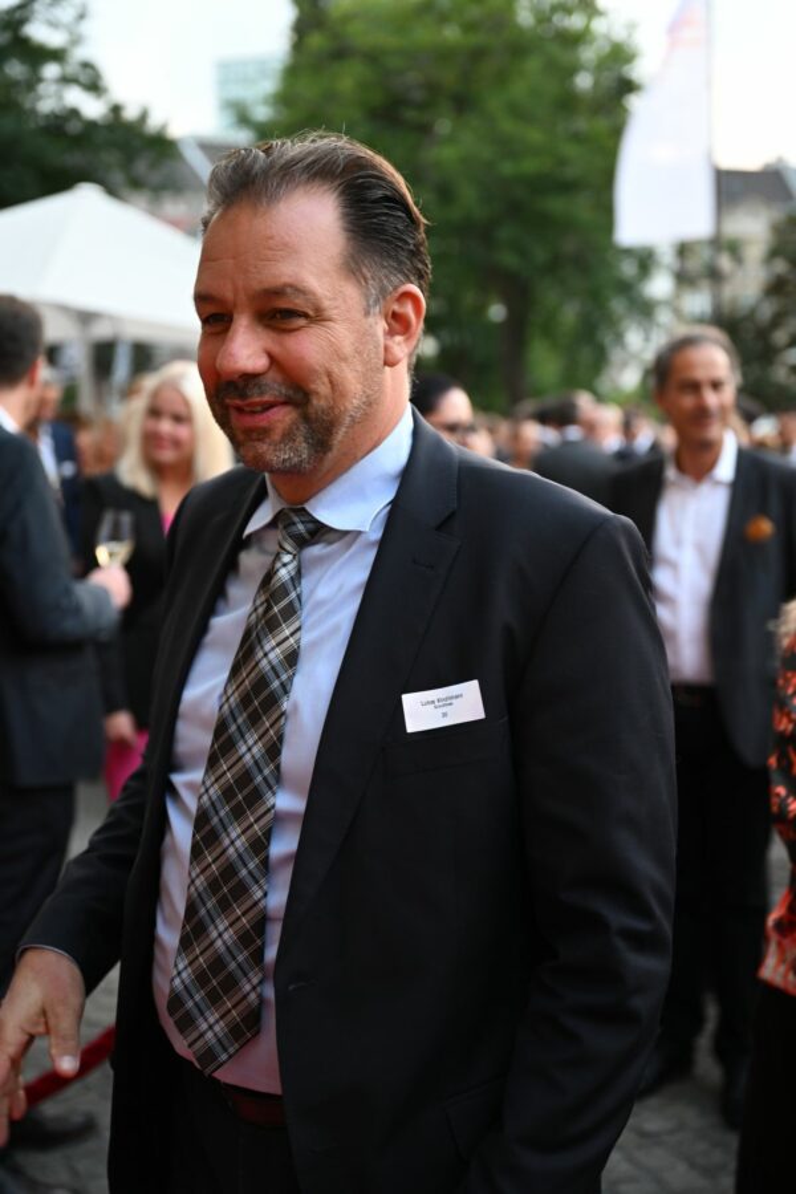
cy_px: 597
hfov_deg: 29.9
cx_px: 398
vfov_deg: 43.6
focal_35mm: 45
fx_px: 1492
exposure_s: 1/400
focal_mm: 45
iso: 1250
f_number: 3.2
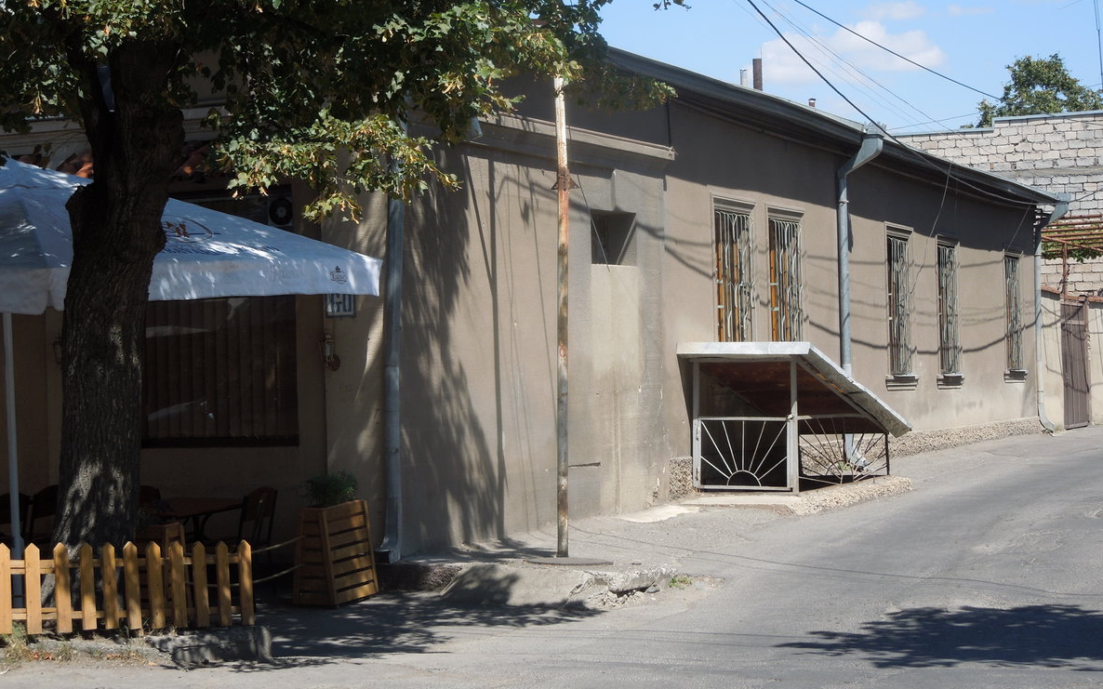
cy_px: 282
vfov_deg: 17.6
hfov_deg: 27.9
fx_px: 2224
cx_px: 552
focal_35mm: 74
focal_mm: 12.5
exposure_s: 1/500
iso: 100
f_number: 4.4
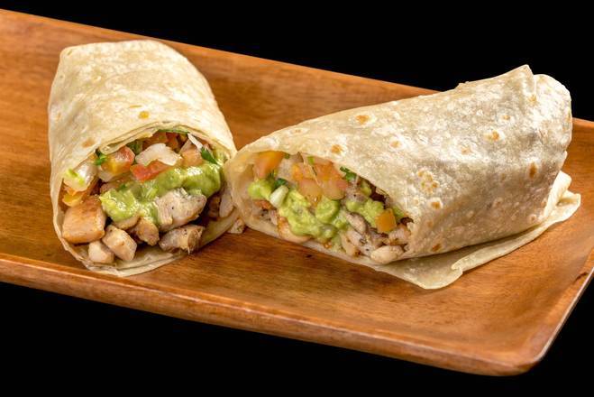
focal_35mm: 150
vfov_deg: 9.2
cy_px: 198
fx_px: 2476
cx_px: 297
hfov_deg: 13.7
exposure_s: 1/200
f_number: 8
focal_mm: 150
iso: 100
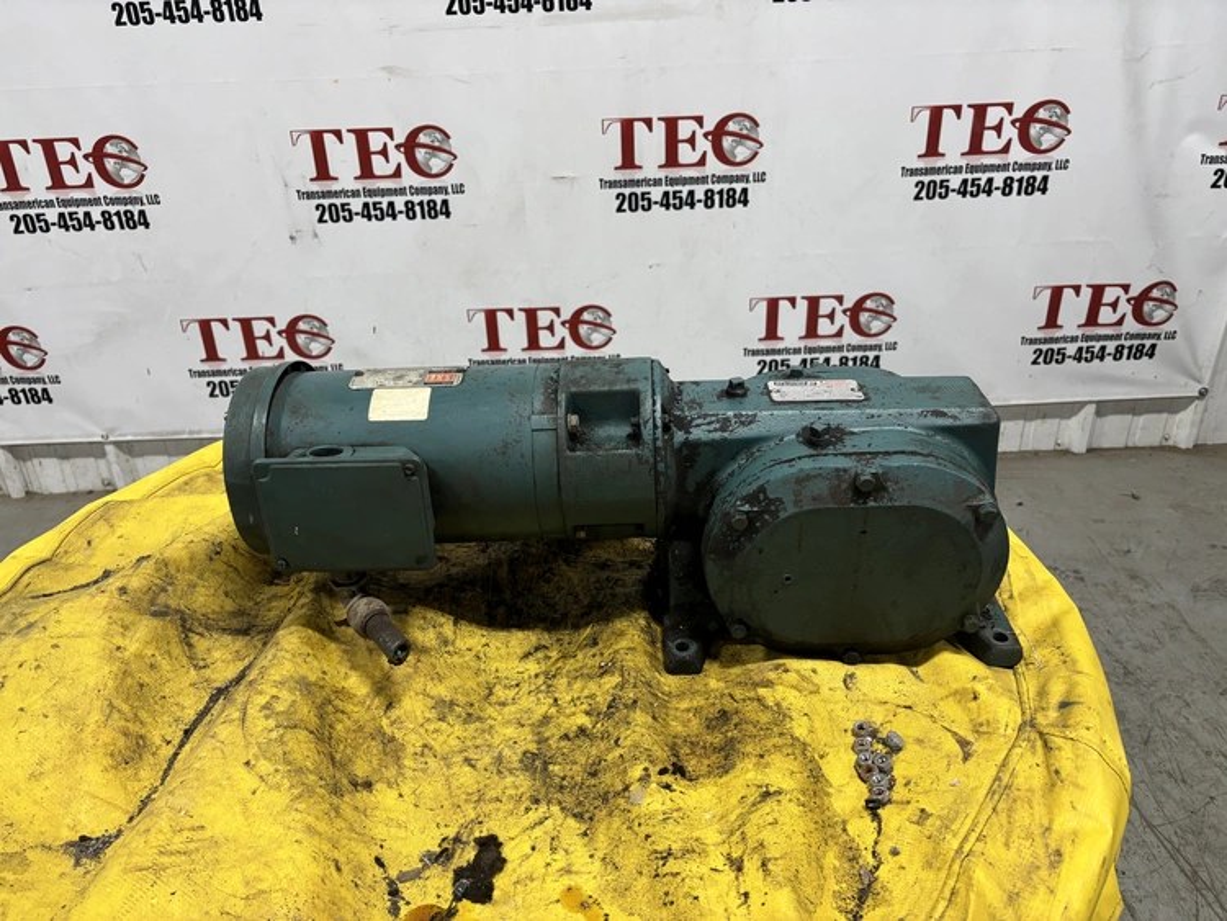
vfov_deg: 53.1
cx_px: 614
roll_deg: +1.7
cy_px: 460
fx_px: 922
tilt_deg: -27.2
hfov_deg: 67.3
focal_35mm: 26
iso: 250
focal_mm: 5.96
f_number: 1.6
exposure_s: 1/60
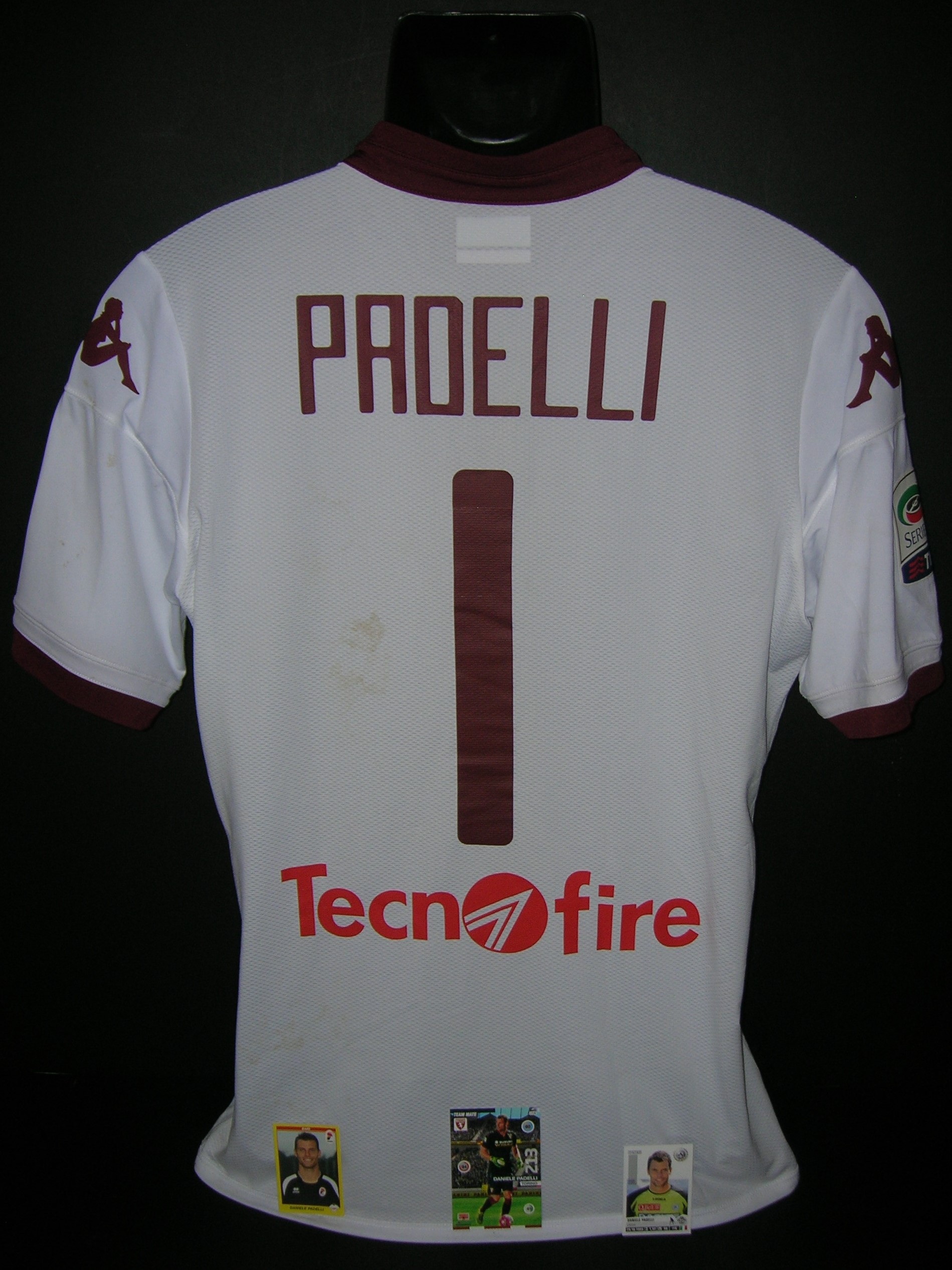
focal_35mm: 34
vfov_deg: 54.0
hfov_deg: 41.8
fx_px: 1247
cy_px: 635
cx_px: 476
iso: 50
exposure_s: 1/60.1
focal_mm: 5.7
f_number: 2.9
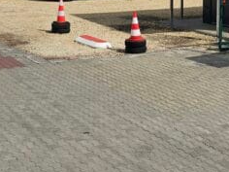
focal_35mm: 100
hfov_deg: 19.3
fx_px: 662
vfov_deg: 14.6
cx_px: 202
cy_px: 6
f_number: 1.7
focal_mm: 6.3
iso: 10
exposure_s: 1/1465
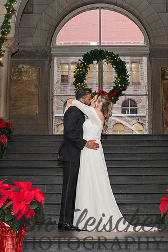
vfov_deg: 28.4
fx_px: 498
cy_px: 97
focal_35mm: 71
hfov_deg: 19.1
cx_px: 91
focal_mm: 35
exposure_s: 1/200
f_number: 3.5
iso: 1000
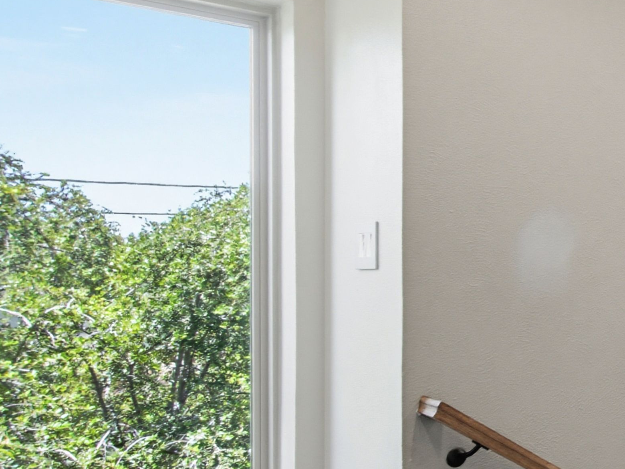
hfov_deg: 29.8
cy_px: 276
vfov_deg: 33.5
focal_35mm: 43
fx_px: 776
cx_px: 897
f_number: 11
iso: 200
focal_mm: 10
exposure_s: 1/1.67
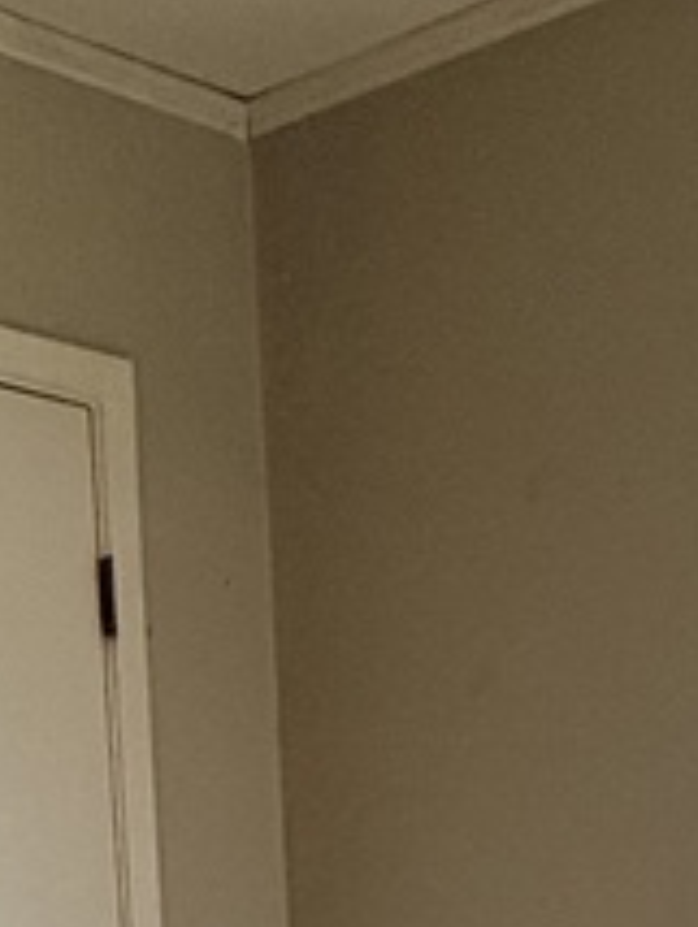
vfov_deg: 15.3
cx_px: 421
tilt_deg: -18.5
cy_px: 2006
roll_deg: +2.1
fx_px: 2522
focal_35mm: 94
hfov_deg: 15.7
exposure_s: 1/99
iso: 125
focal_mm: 2.22
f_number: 2.2
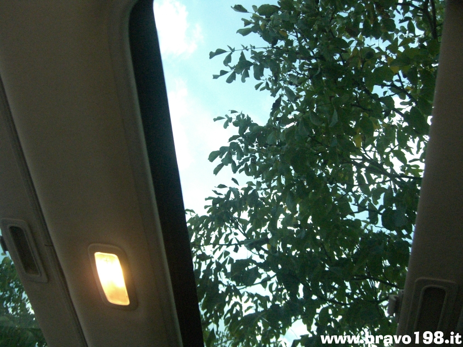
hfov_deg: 49.0
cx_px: 232
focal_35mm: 38
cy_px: 174
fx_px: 508
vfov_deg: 37.7
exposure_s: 1/160
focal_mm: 7.9
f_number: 2.8
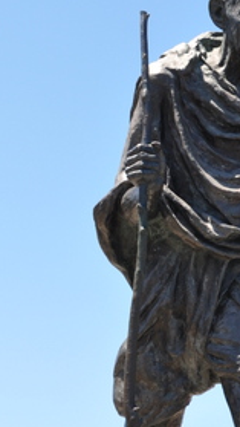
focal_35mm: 115
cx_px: 222
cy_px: 253
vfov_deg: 18.6
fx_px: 1301
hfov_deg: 10.5
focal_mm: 32
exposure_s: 1/250
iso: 200
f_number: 8
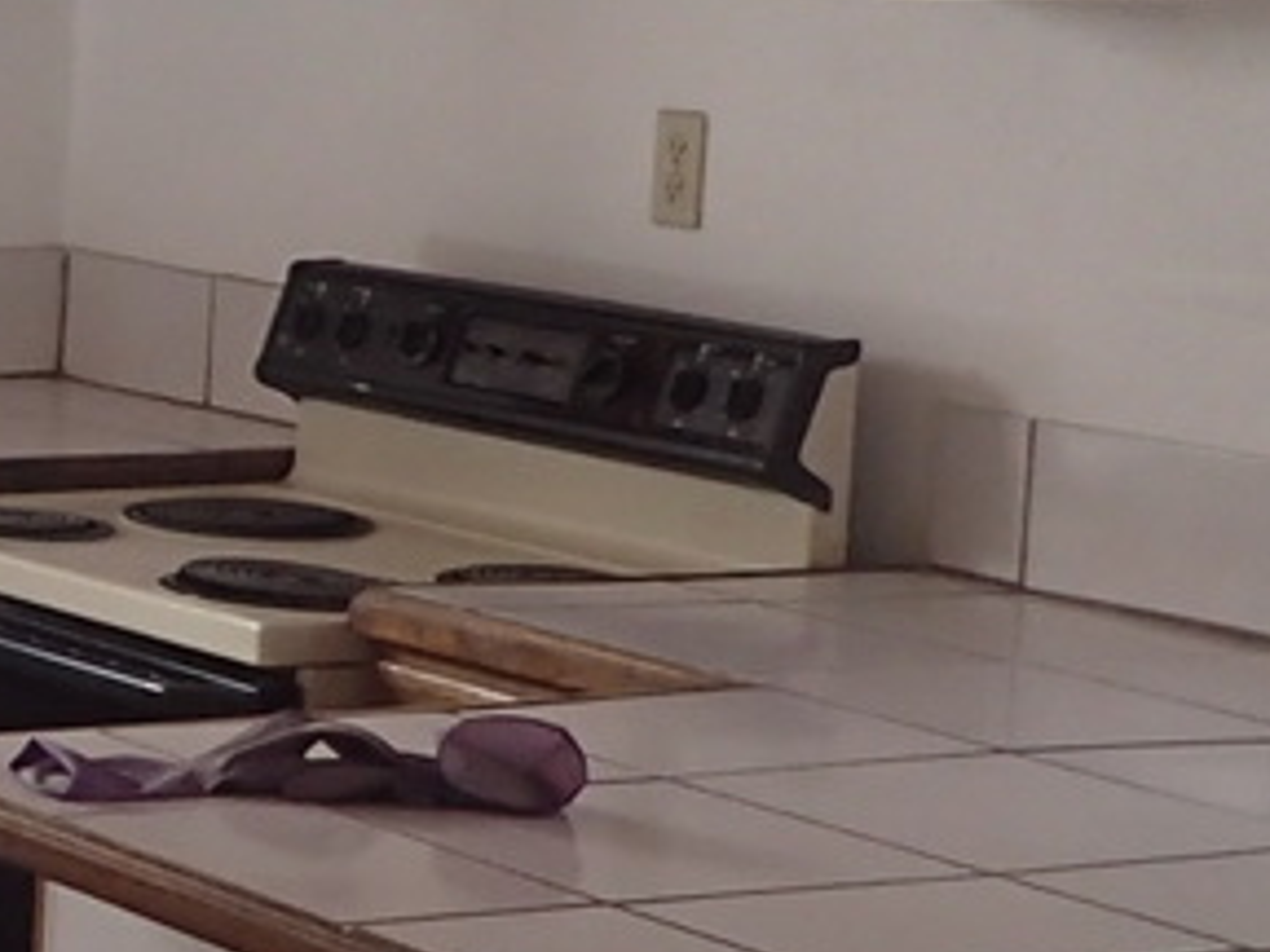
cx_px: -1107
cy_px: 322
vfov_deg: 11.8
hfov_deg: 13.8
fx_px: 4586
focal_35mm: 125
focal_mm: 4.5
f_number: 2
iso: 160
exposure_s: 1/60
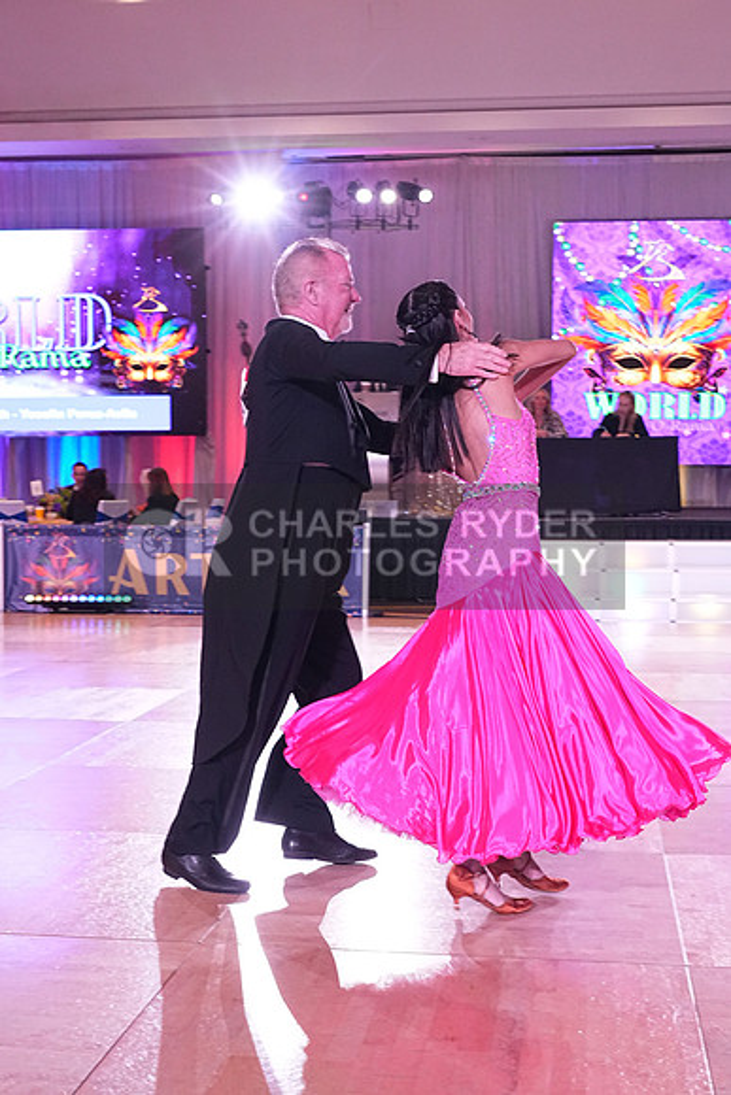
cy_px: 548
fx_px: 1552
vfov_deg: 38.9
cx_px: 366
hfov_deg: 26.5
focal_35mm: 51
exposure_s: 1/250
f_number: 6.3
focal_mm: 34
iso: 3200
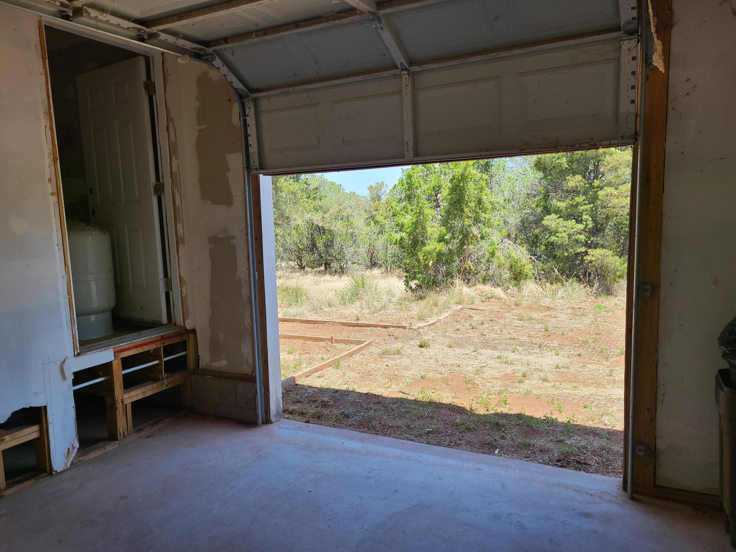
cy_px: 271
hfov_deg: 65.3
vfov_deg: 51.4
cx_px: 357
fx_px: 574
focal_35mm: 27
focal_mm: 5.4
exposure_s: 1/571
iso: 40
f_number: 1.8
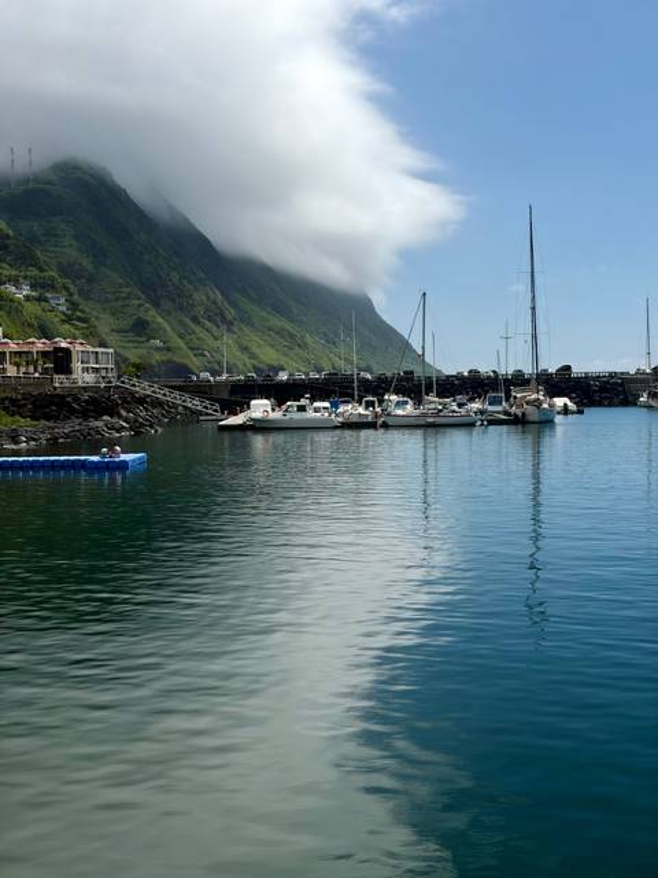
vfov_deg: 36.8
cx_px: 329
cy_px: 439
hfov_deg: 28.0
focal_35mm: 52
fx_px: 1318
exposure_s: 1/8850
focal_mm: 5.96
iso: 40
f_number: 1.6
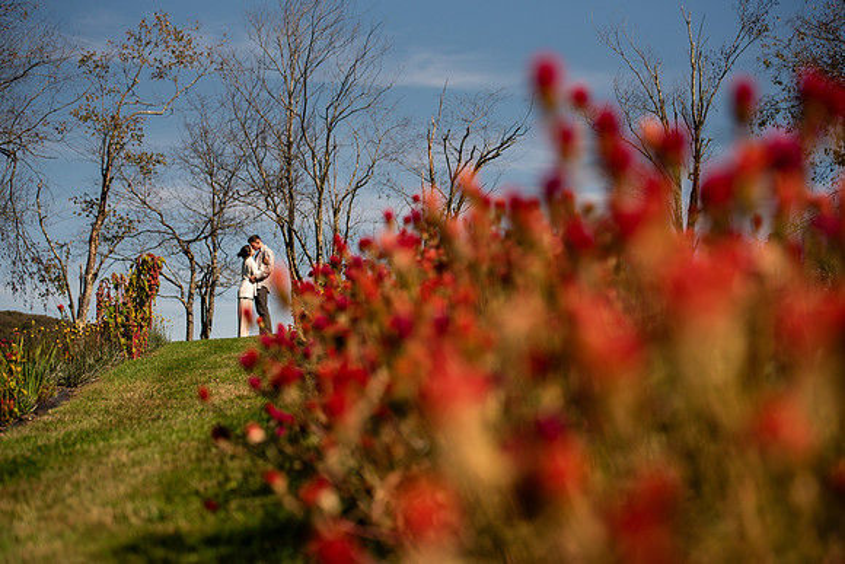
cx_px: 422
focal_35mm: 70
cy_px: 282
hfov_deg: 28.8
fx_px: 1643
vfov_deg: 19.5
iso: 140
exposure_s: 1/4000
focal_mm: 70
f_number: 3.2
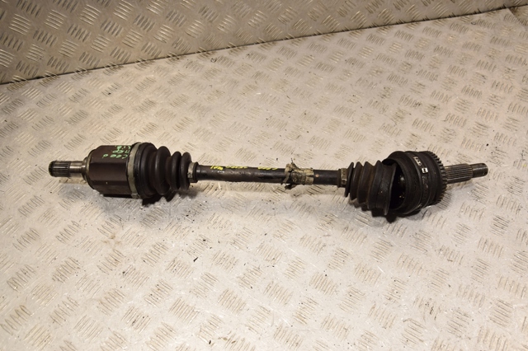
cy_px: 176
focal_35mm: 32
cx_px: 264
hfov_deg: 59.5
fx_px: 462
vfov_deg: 41.7
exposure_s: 1/125
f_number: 5.6
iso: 400
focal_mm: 21
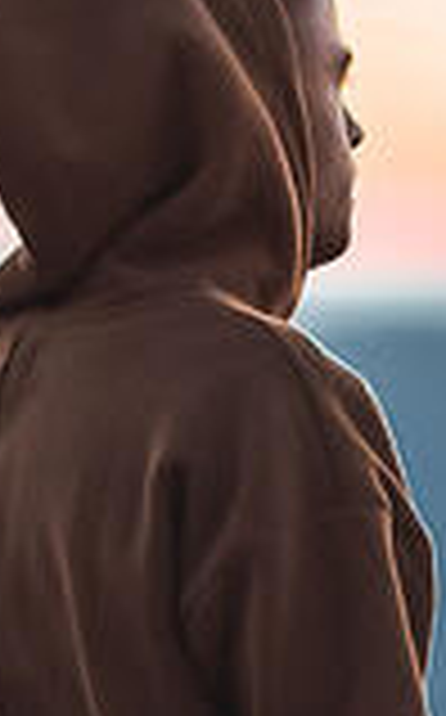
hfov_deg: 2.7
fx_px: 9573
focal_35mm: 491
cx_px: 577
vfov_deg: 4.3
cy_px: 396
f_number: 1.8
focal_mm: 85
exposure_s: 1/125
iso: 100
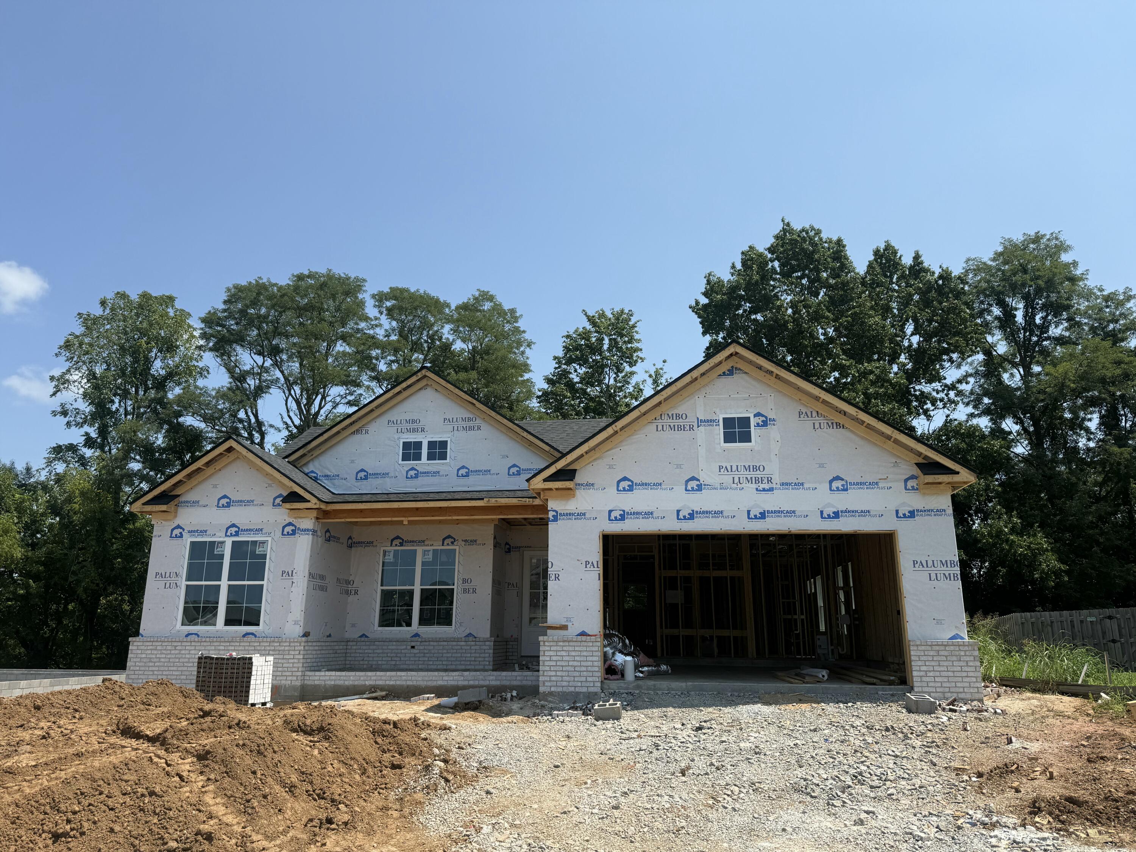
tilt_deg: +15.3
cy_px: 426
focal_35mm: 24
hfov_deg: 71.6
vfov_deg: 56.8
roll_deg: -0.1
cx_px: 568
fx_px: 788
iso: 80
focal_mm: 6.76
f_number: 1.78
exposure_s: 1/4975
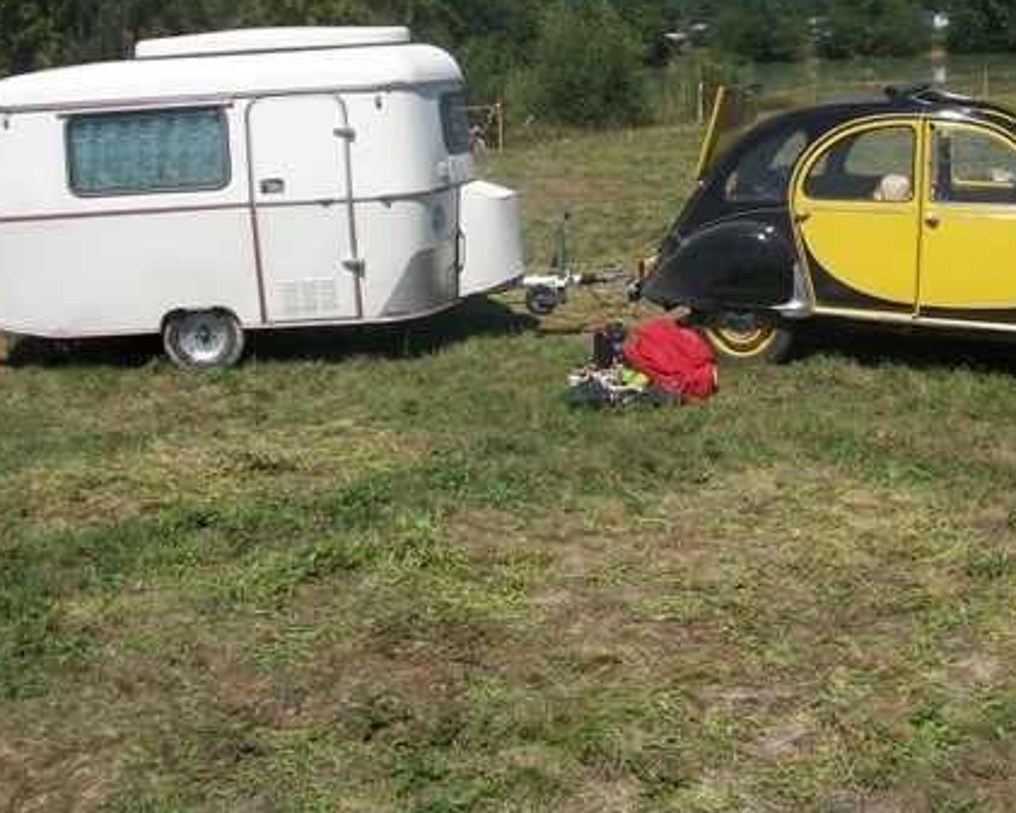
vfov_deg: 32.3
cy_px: 239
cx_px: 661
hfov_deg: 39.9
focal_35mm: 46
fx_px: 1384
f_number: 8.8
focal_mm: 5.7
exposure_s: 1/231
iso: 80
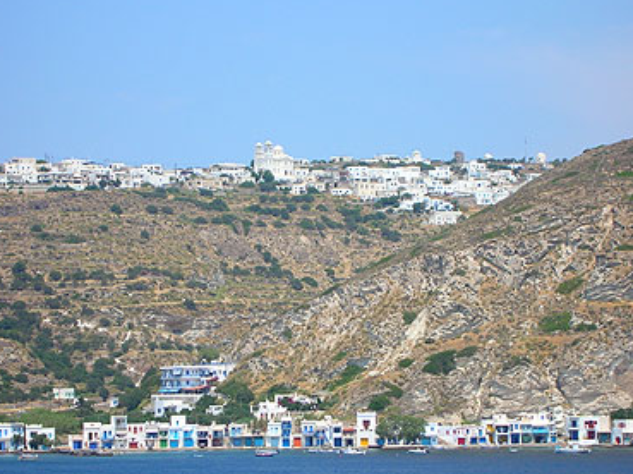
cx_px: 293
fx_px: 2338
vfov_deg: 11.6
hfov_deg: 15.4
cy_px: 267
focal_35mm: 128
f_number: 4.9
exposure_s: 1/392
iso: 50
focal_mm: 17.4
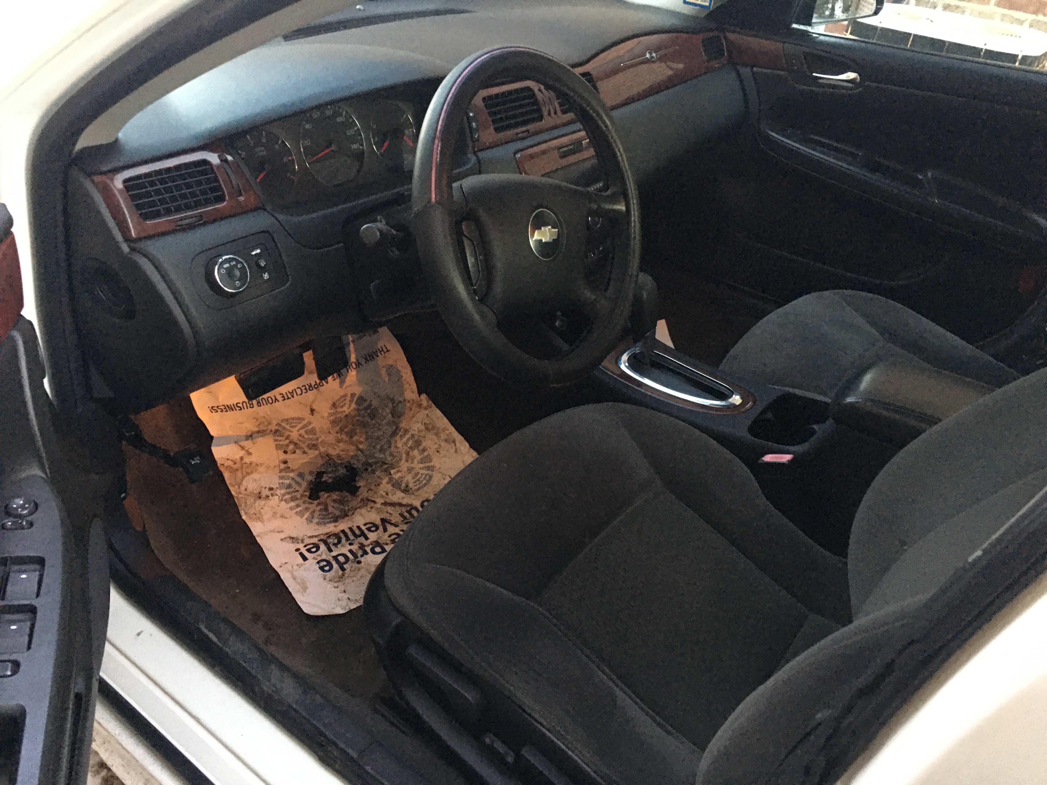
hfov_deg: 61.7
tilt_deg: -31.8
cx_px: 524
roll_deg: -6.9
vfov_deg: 48.2
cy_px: 392
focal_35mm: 29
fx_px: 877
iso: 64
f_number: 2.2
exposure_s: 1/4
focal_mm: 4.15
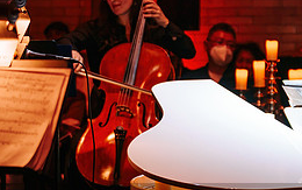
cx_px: 249
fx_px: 1376
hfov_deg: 12.5
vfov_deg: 7.9
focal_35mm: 167
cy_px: 62
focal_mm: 70
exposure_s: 1/100
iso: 1000
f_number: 2.8
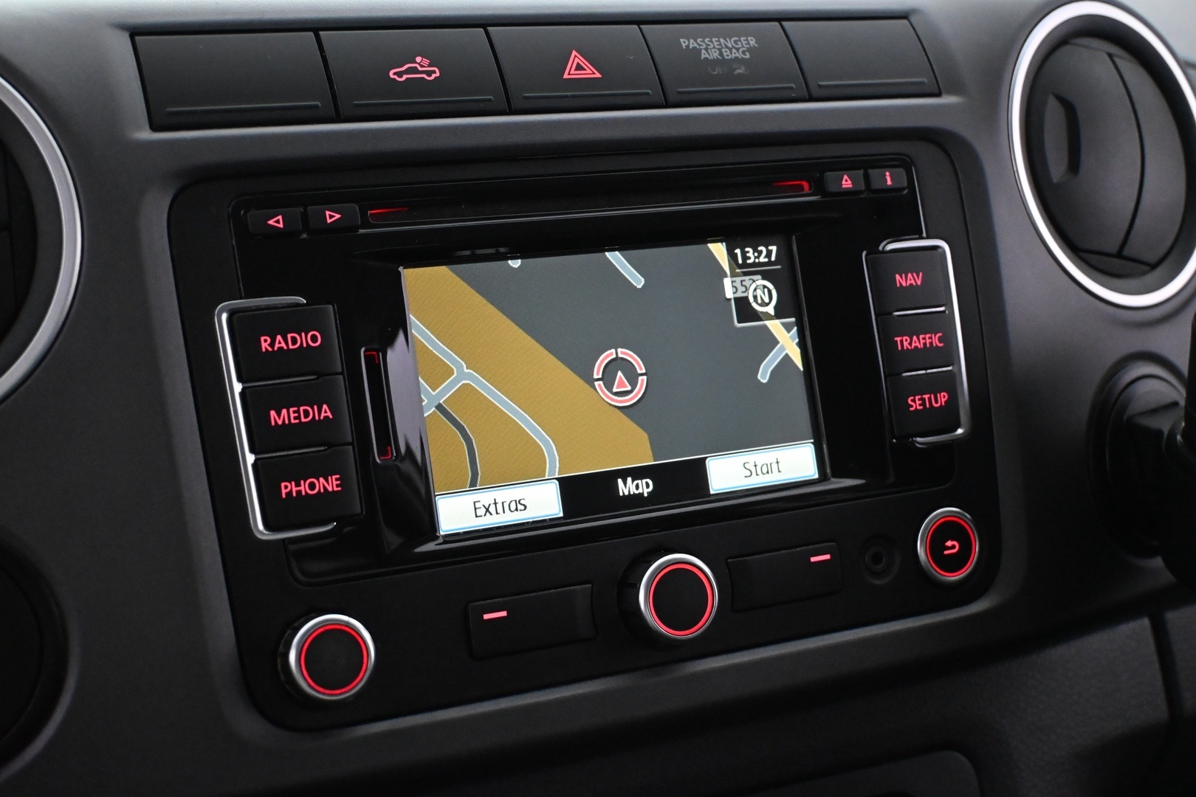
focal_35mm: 50
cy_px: 398
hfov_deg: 40.0
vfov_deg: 27.3
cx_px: 598
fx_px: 1644
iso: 5600
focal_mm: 33
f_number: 5
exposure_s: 1/60
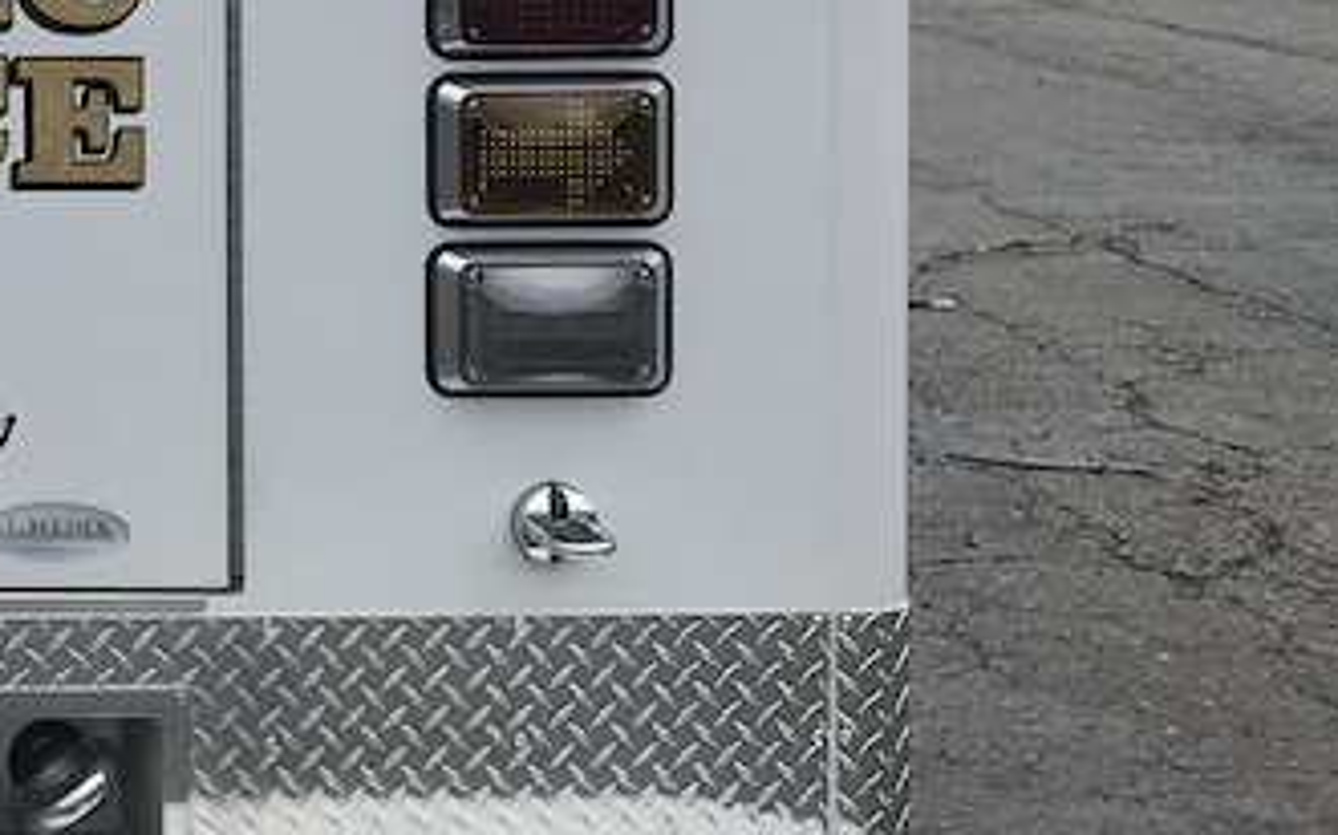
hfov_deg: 20.2
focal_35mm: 92
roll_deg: +1.2
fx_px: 3354
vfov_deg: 13.8
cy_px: -170
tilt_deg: -2.9
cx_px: -519
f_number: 1.8
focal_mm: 3.99
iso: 20
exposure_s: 1/1140
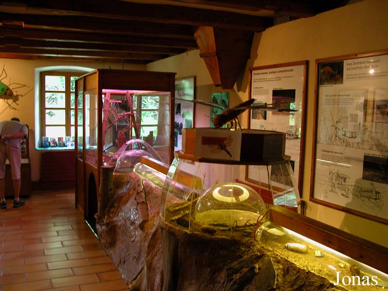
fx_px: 392
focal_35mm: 35
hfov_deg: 52.6
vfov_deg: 40.7
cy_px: 146
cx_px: 194
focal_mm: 8.9
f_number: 2.8
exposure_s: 1/5.7
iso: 100
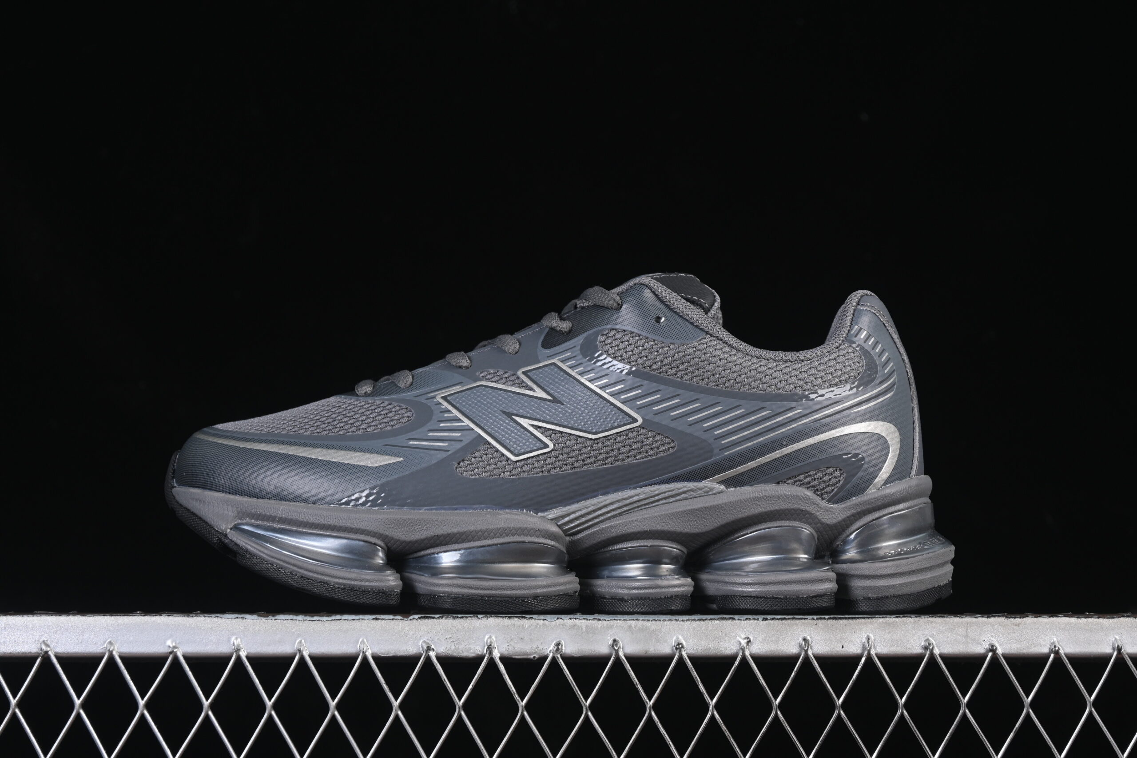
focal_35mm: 75
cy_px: 379
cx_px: 568
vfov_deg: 18.2
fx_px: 2369
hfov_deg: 27.0
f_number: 7.1
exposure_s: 1/60
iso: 160
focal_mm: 50
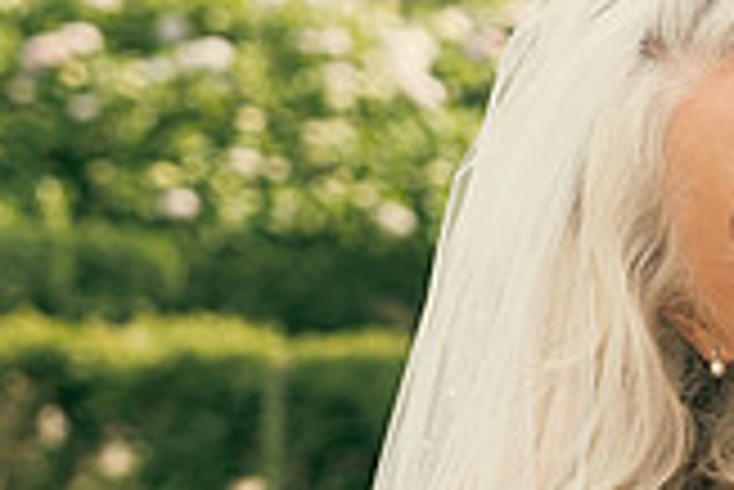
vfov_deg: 5.5
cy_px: 366
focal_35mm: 249
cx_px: 1135
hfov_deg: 8.1
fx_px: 5081
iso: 125
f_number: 3.5
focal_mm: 47
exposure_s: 1/400
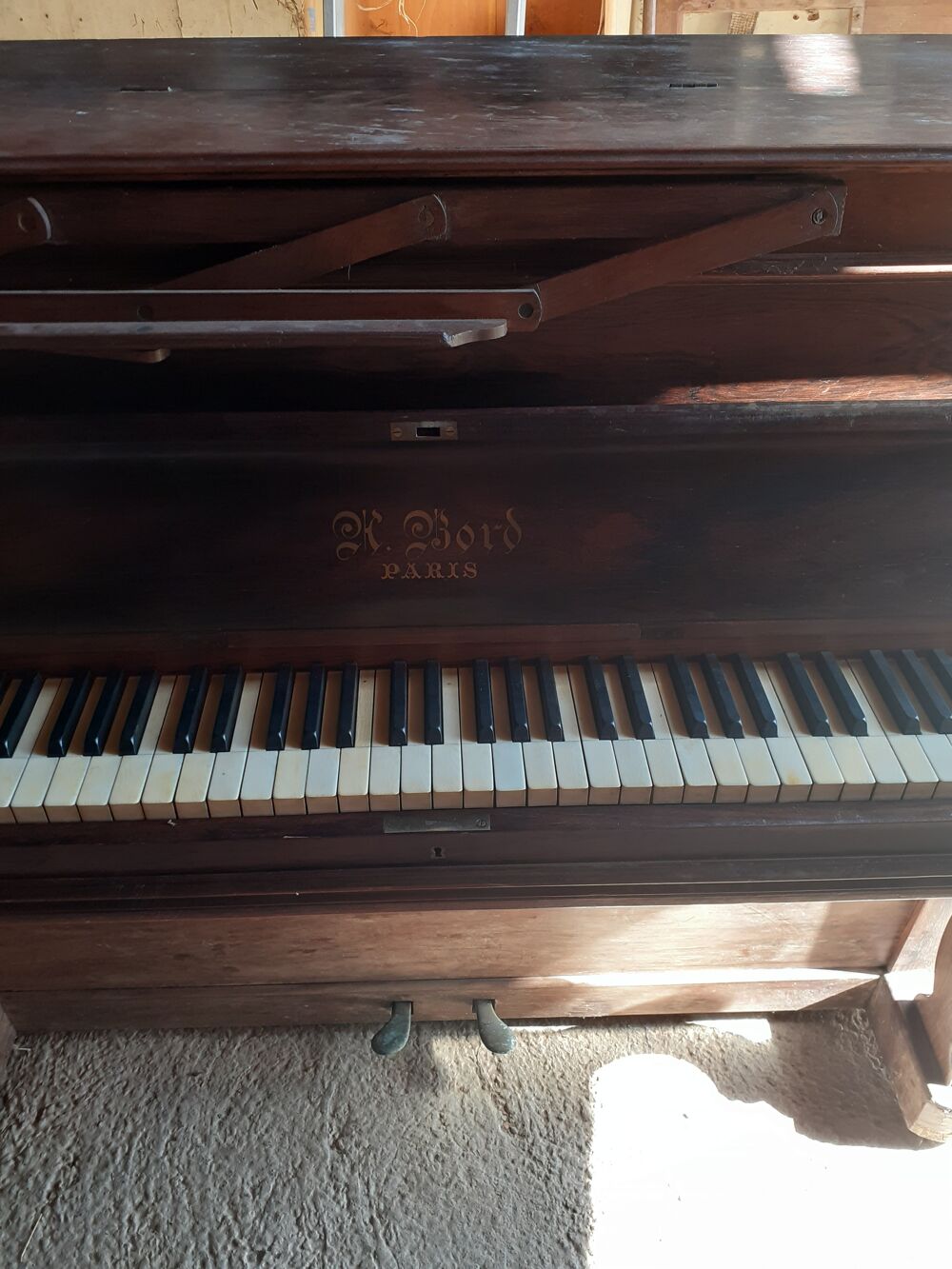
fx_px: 990
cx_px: 476
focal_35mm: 27
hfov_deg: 51.4
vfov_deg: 65.3
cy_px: 634
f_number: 1.9
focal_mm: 3.6
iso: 50
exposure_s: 1/50
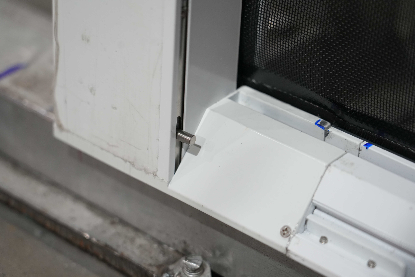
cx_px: 208
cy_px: 138
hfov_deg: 19.5
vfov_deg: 13.0
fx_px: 1210
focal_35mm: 105
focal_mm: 105
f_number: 4
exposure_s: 1/100
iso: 1600
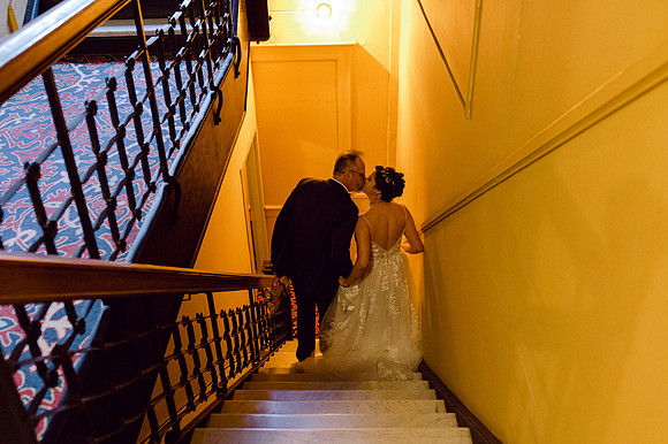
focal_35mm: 36
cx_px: 334
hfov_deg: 53.2
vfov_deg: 36.8
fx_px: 667
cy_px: 222
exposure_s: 1/40
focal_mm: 35
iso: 6400
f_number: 3.5
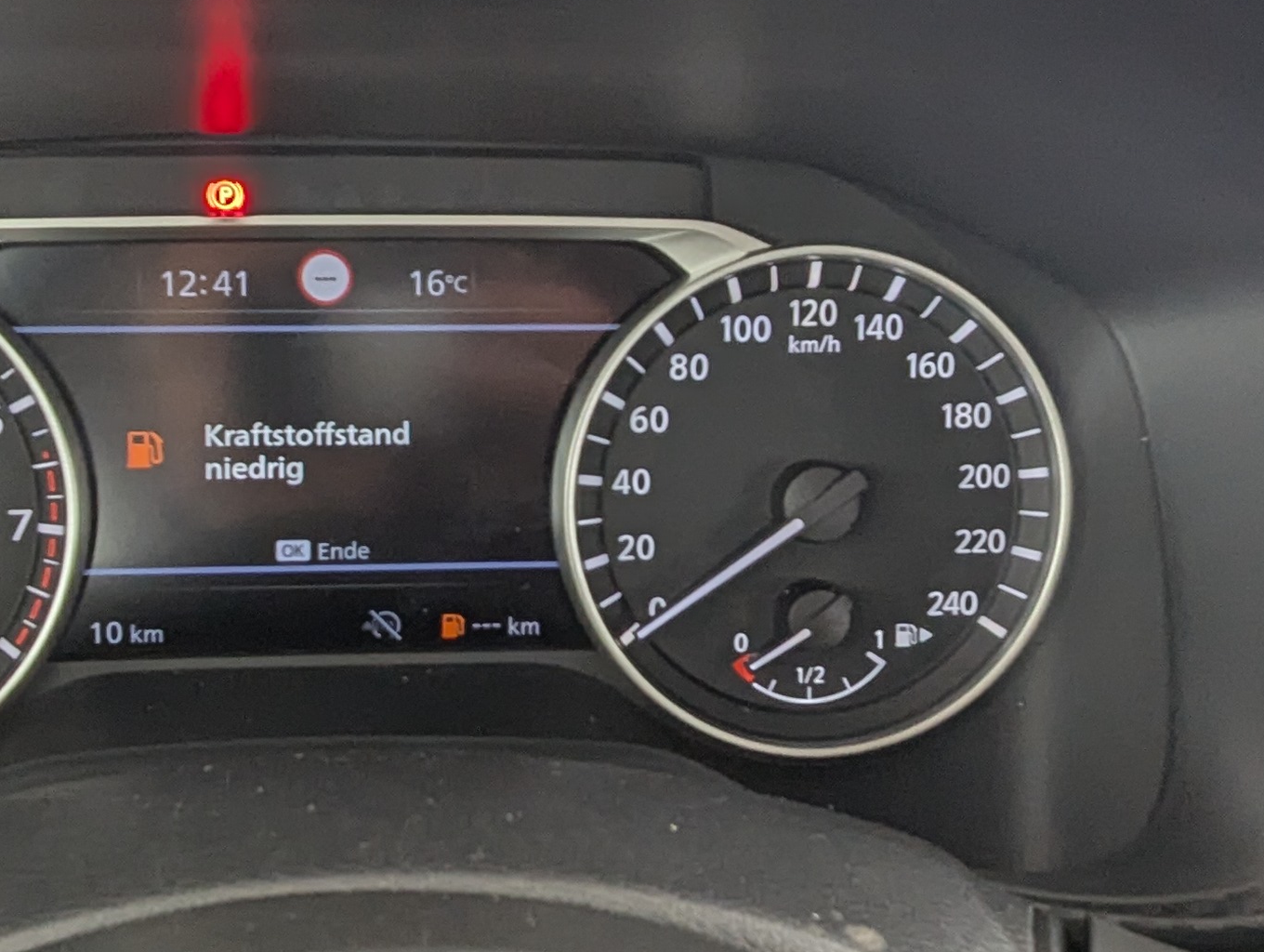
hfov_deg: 39.3
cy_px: 492
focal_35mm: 48
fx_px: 1755
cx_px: 467
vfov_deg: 30.3
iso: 153
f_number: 2.2
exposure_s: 1/41.8
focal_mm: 2.35
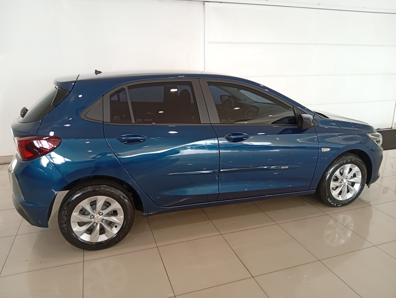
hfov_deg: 65.2
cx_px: 198
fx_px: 309
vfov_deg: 51.5
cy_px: 149
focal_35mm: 27
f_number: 1.8
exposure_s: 1/60
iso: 156
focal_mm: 3.98
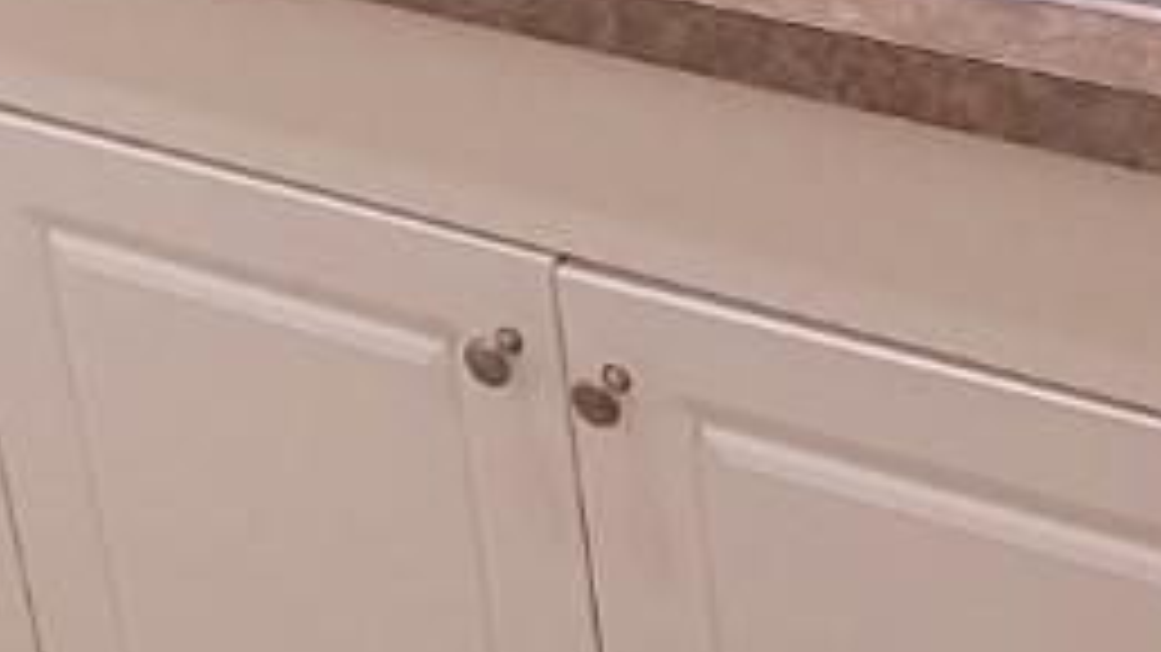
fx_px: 2432
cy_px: -445
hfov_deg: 26.8
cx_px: 644
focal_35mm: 79
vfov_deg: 13.9
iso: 400
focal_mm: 1.74
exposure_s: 1/60
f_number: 2.2
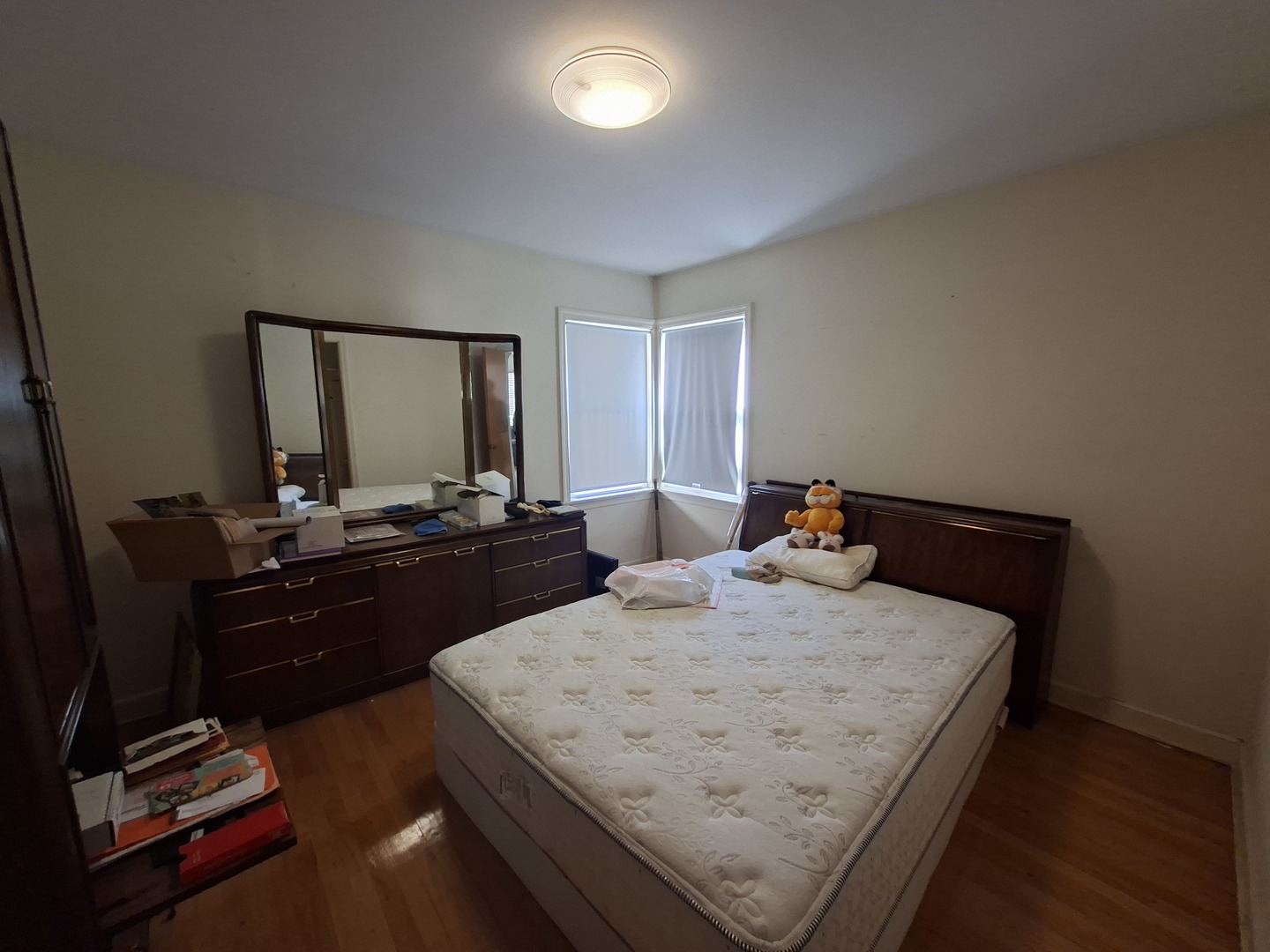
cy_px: 476
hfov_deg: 106.2
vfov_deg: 89.9
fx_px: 477
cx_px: 635
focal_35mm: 13
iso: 160
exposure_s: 1/24
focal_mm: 1.74
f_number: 2.2
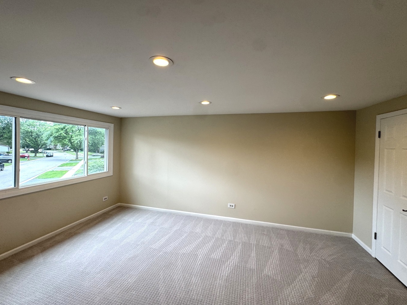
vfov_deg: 81.7
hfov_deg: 98.1
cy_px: 147
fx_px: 176
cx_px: 197
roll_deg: -0.9
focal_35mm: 15
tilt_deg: -0.8
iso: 80
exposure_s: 1/120
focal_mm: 2.22
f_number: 2.2
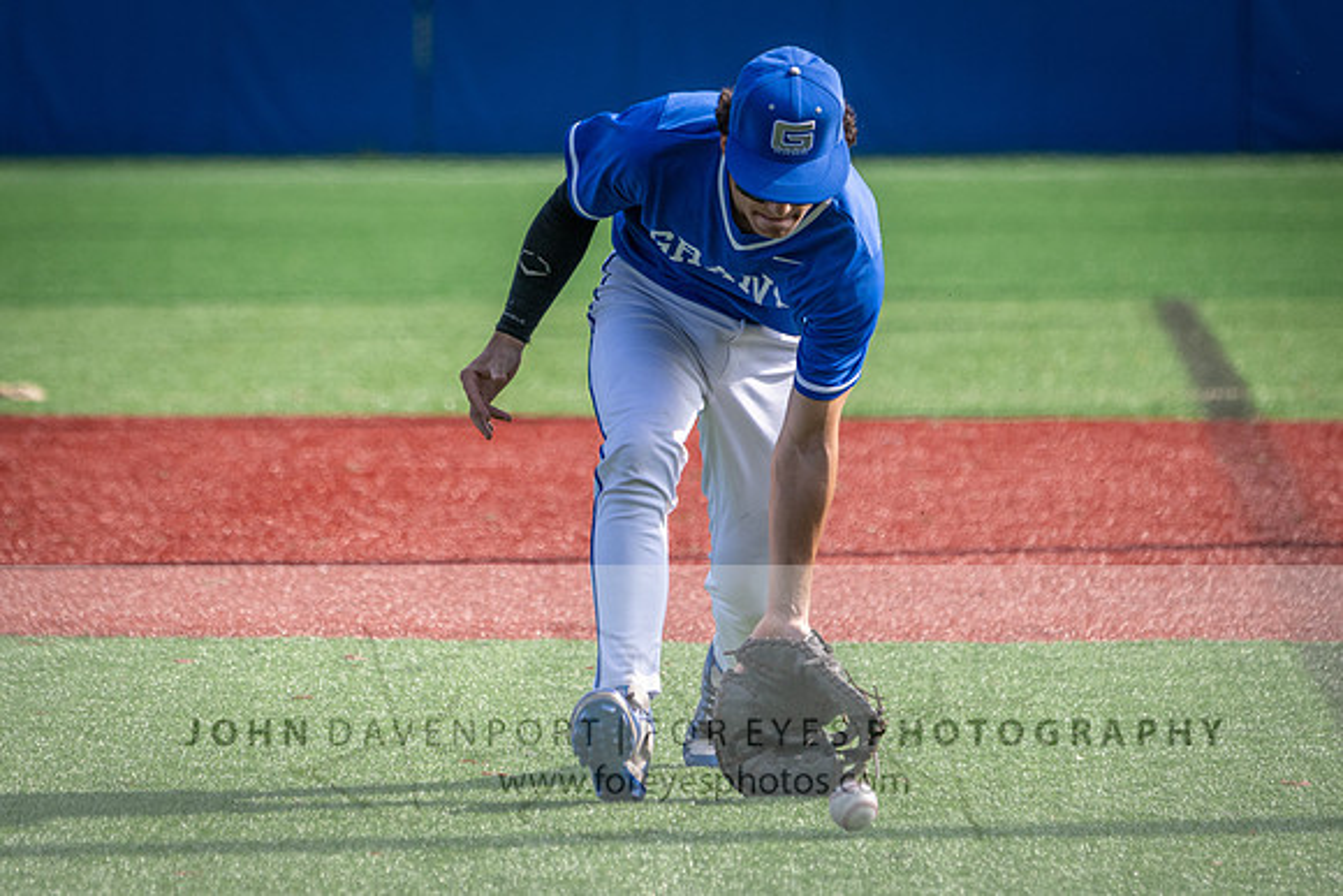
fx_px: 16593
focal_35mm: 445
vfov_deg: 3.1
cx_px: 648
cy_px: 447
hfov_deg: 4.6
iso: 500
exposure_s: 1/1600
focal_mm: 300
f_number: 5.6
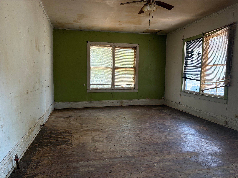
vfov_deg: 53.1
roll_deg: -0.6
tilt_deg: -5.4
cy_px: 89
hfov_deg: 67.3
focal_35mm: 26
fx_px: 179
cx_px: 119
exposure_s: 1/135
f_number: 1.6
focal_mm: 5.96
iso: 125
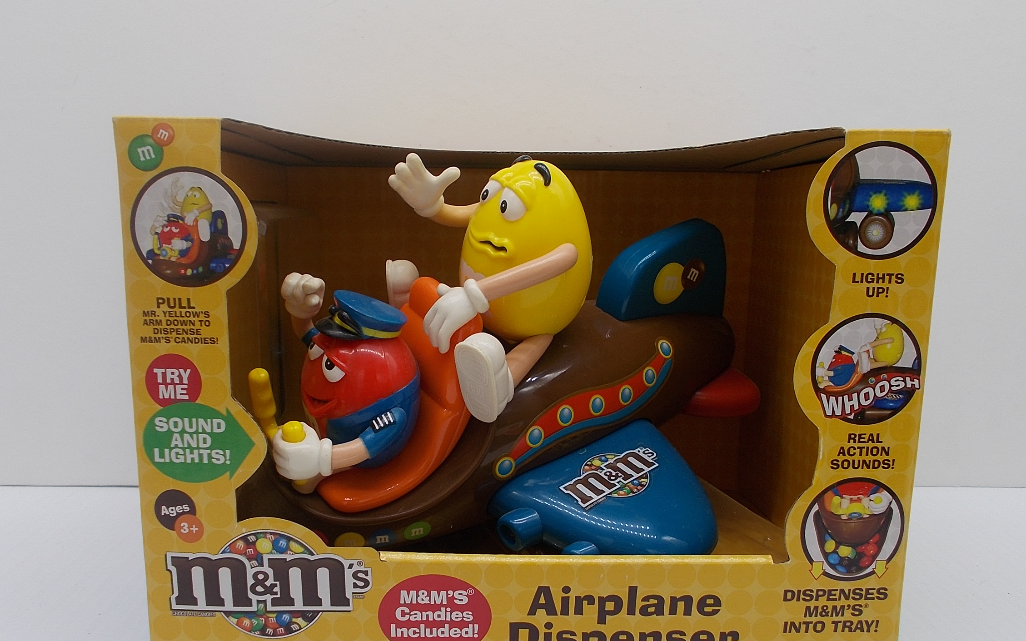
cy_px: 371
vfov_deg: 39.3
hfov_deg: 59.7
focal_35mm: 32
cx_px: 515
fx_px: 895
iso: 80
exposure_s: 1/60
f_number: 3.4
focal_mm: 5.3
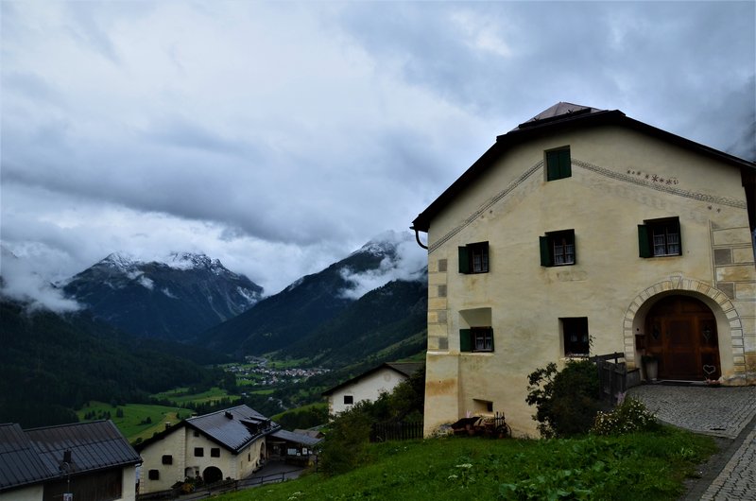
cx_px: 378
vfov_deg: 47.7
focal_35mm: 27
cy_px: 250
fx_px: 566
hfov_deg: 67.5
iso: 320
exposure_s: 1/250
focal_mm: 18
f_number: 10
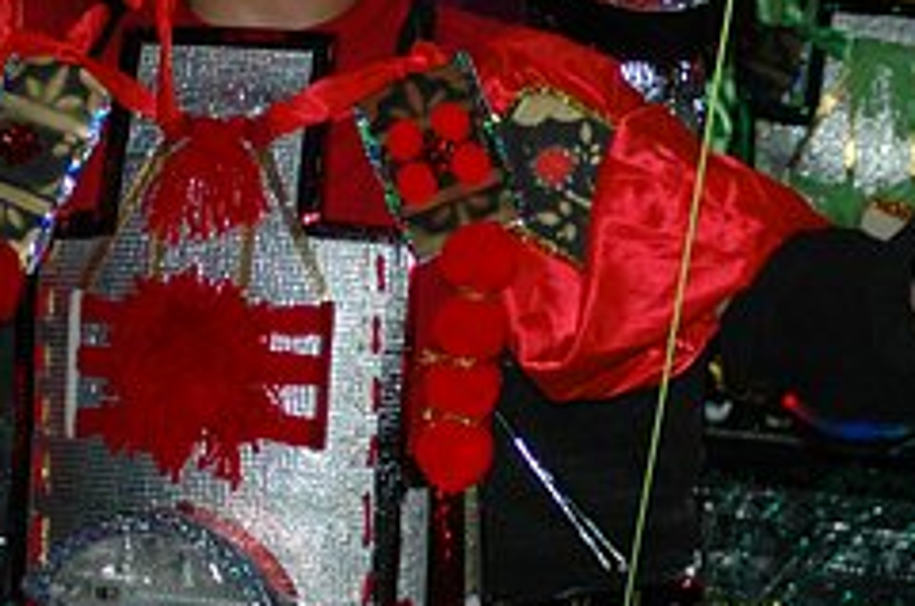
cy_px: 19
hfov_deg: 9.2
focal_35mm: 224
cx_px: 904
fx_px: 5682
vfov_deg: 6.1
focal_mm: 70
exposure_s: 1/60
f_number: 4
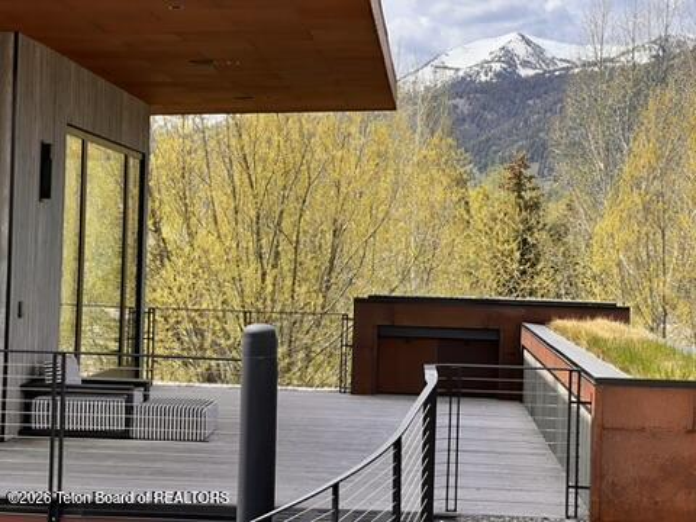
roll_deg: -1.6
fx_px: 1548
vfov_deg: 19.1
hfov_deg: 25.3
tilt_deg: +1.6
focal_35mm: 77
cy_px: 261
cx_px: 348
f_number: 2.8
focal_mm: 9
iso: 32
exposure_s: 1/361
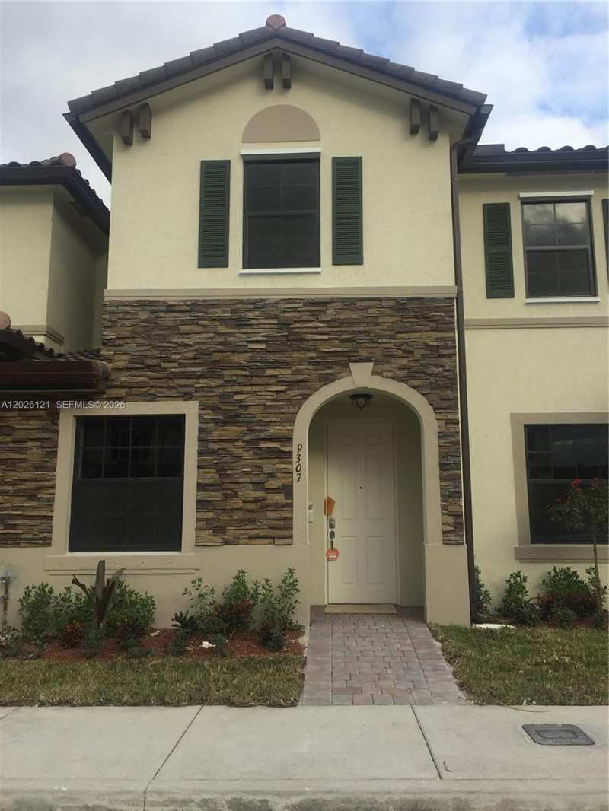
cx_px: 304
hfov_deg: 48.2
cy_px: 406
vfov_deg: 61.6
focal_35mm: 29
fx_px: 680
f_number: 2.2
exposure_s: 1/628
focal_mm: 4.15
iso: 32
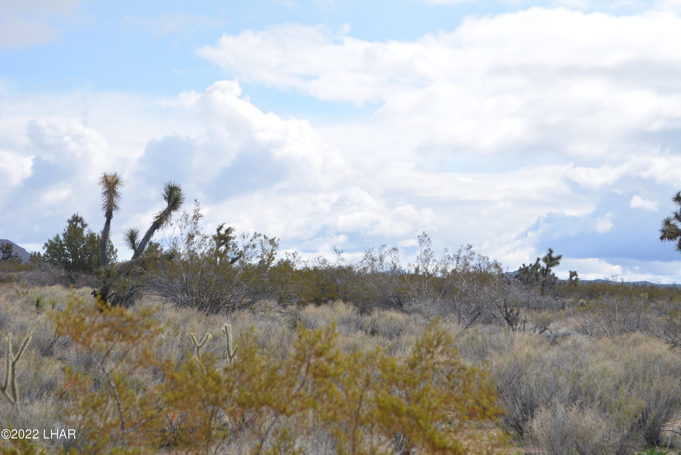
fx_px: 1562
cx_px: 340
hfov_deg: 24.6
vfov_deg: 16.6
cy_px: 228
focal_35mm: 82
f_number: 8
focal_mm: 55
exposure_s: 1/250
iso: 100
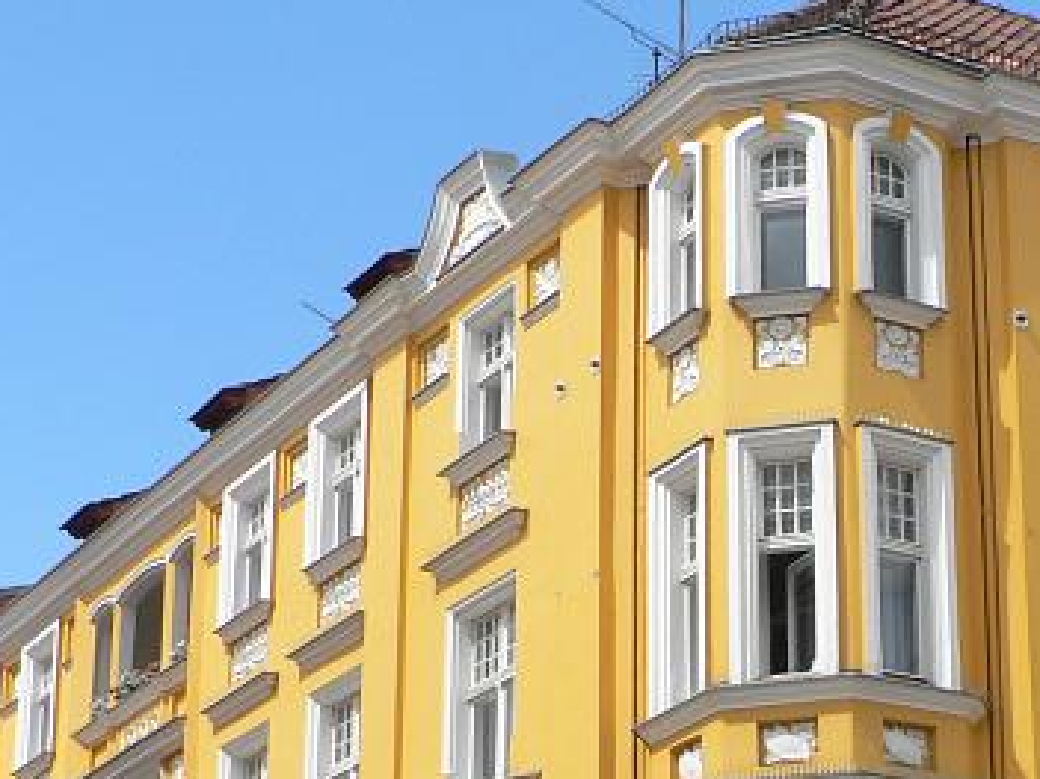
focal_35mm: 82
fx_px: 2463
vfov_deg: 17.4
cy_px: 841
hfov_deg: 22.9
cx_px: 1028
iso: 80
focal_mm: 6
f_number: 5.6
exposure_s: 1/400
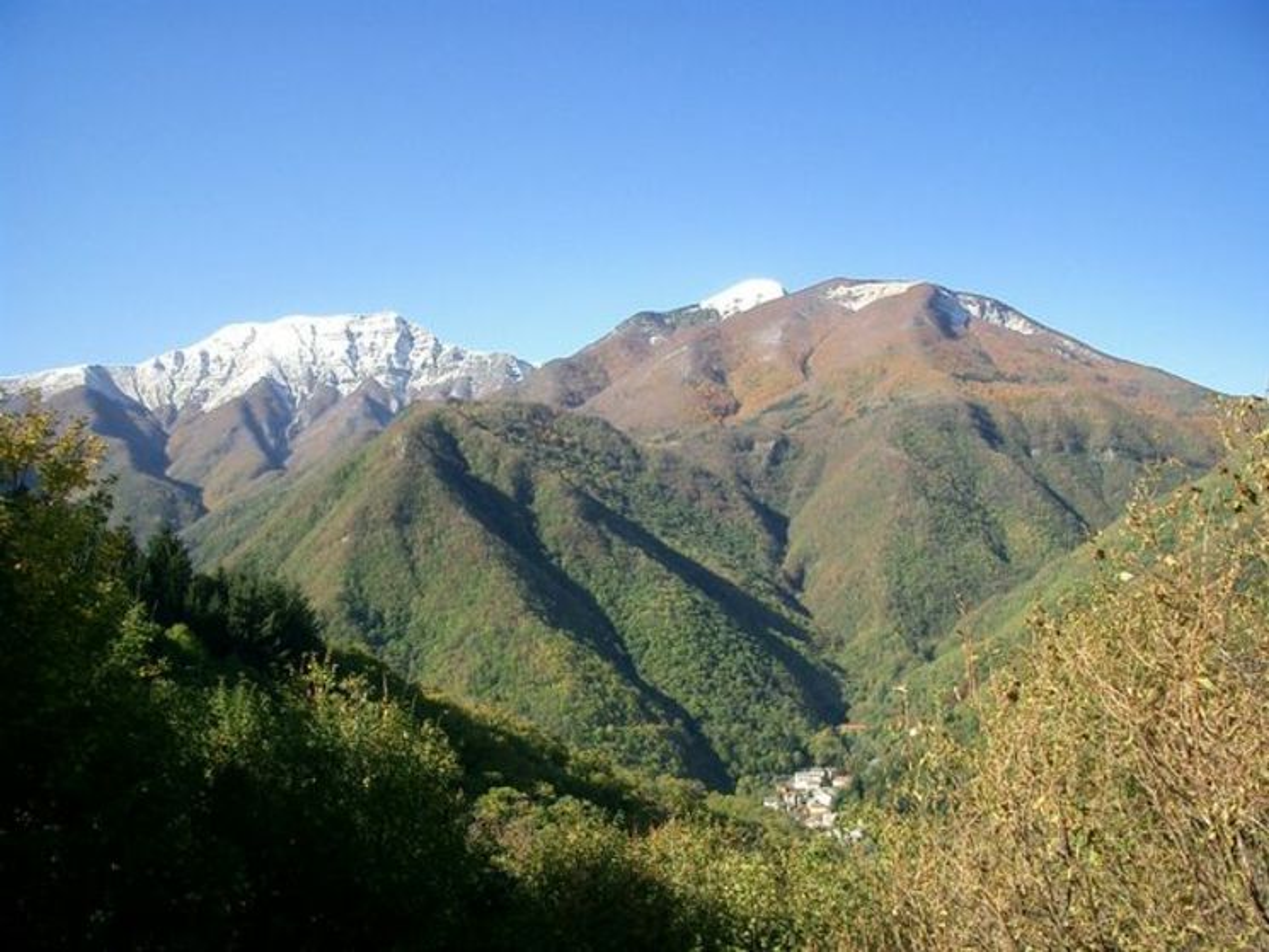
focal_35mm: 35
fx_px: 1283
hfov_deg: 52.6
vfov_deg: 40.7
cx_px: 634
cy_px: 476
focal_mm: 5.8
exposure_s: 1/250
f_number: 4.3
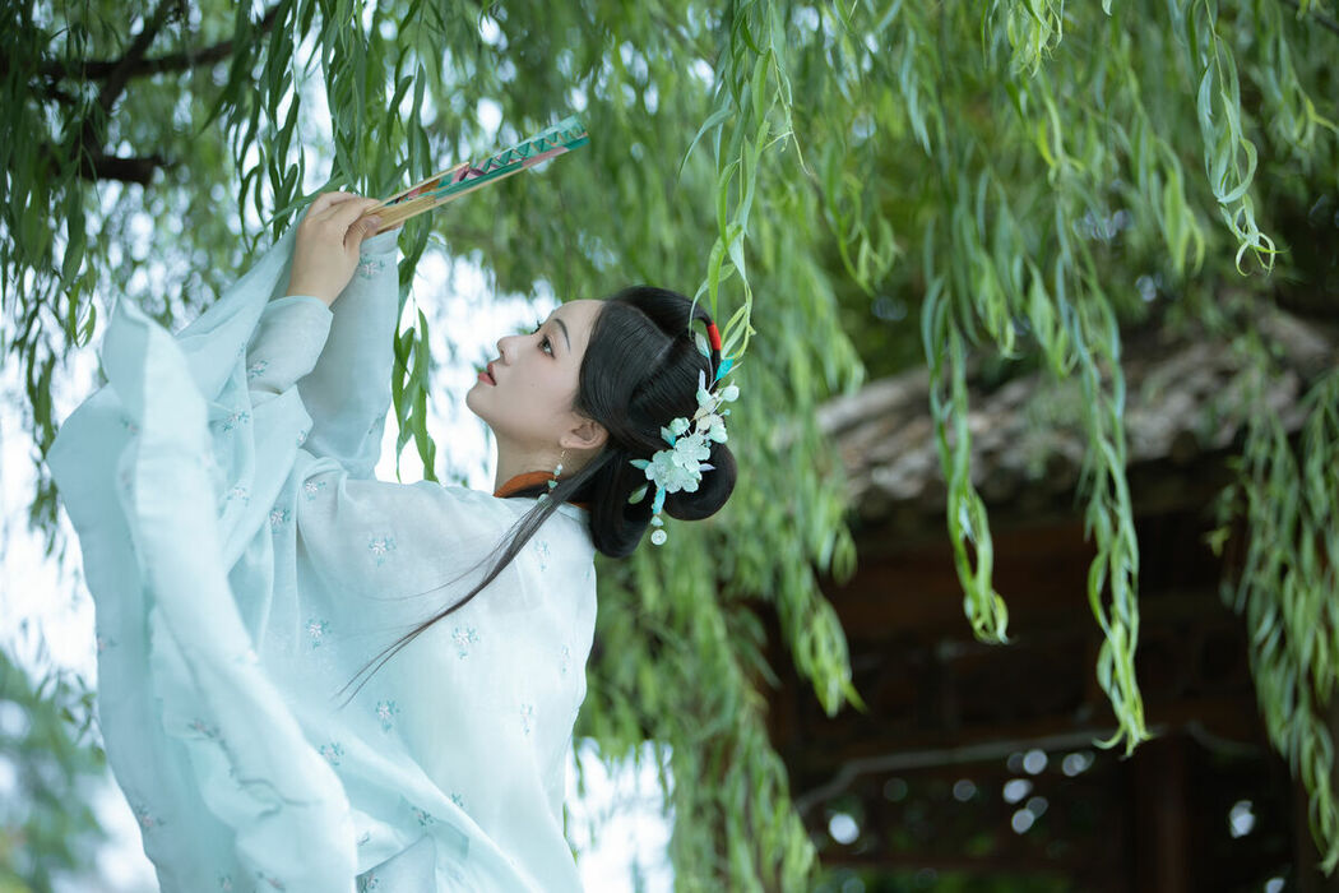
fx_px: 4091
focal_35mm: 110
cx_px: 670
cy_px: 446
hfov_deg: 18.6
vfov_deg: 12.5
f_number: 2.8
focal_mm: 110
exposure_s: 1/400
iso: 100
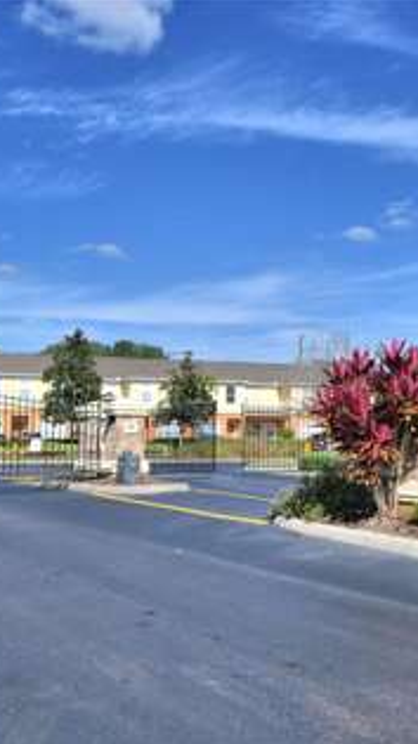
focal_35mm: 43
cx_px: 305
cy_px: 374
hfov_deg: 27.4
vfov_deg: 47.4
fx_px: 848
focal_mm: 18
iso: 100
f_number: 5.6
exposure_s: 1/1250
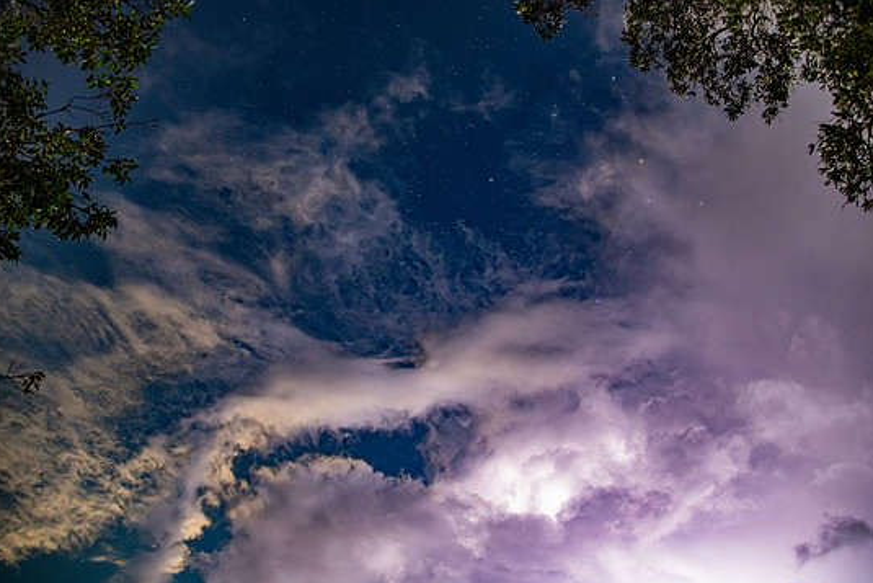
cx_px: 442
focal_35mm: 26
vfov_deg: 49.6
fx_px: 631
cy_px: 288
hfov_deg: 69.4
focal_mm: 24
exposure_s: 10
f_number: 4
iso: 1600
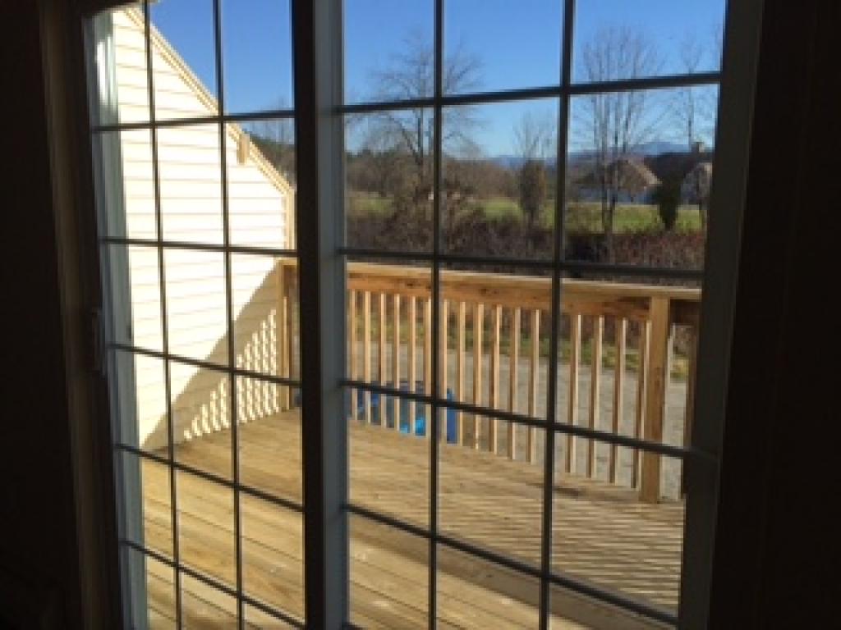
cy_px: 315
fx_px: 705
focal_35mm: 29
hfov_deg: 61.7
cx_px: 420
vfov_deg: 48.2
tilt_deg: -8.9
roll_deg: +1.8
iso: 32
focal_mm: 4.15
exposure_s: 1/1282
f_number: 2.2
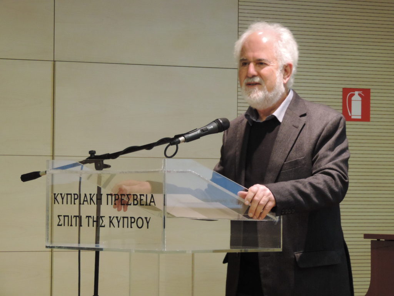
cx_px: 197
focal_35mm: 170
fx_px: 1935
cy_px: 148
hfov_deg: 11.6
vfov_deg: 8.7
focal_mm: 30.3
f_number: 4.5
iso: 800
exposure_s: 1/25
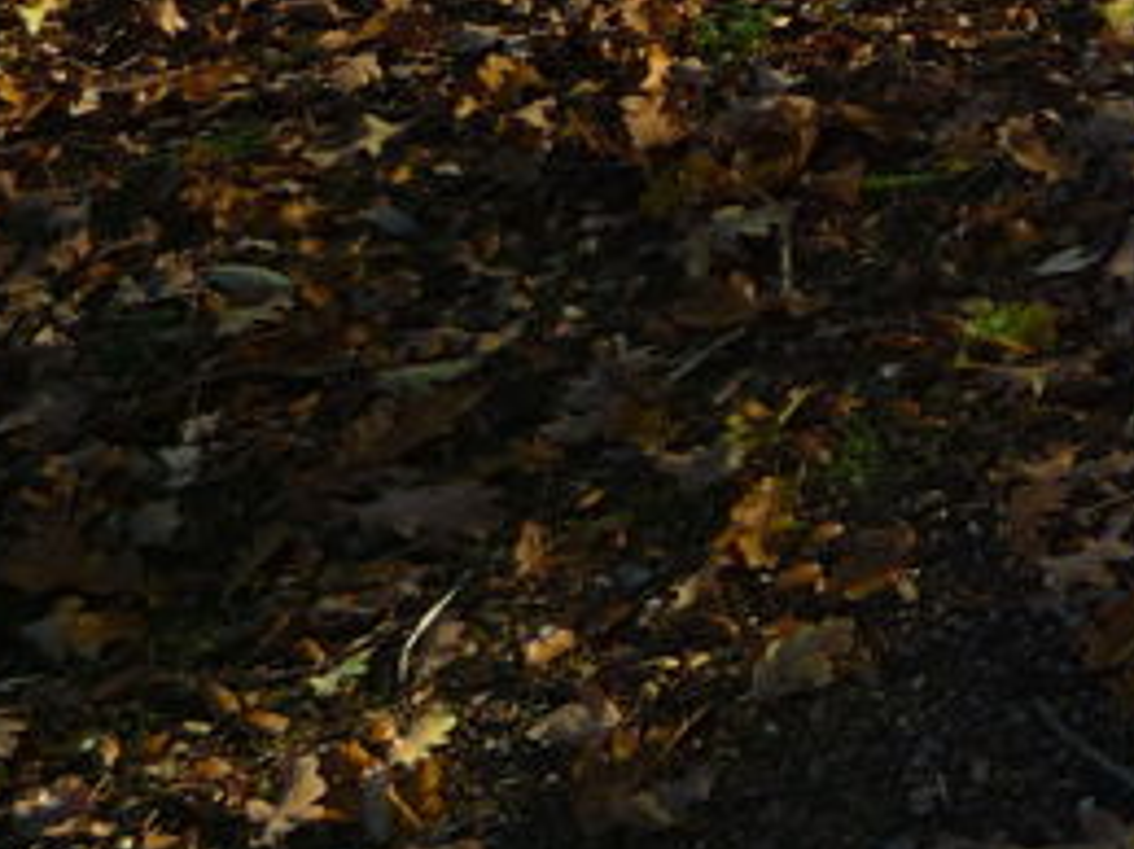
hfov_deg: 14.8
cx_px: 2058
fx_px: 3798
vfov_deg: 12.4
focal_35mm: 116
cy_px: -184
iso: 100
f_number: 4
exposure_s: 1/200
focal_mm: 5.2
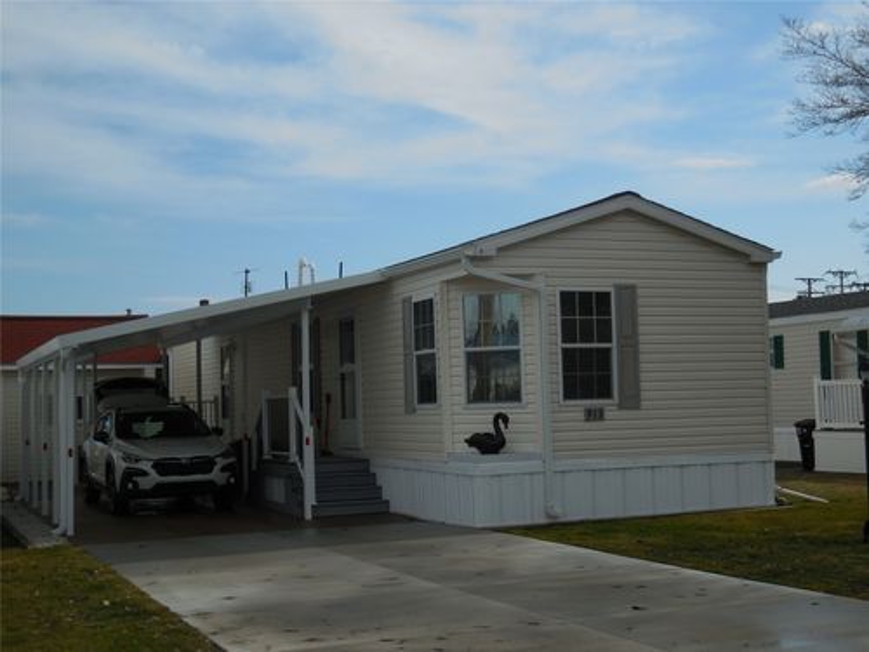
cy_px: 326
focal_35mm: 52
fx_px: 1305
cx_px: 434
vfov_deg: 28.0
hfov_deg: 36.8
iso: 125
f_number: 4.3
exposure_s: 1/1600
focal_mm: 9.4
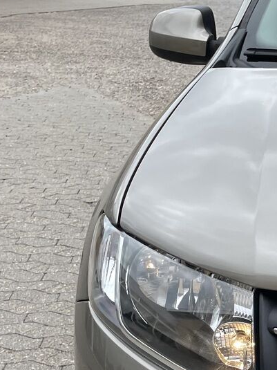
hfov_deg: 15.1
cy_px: 332
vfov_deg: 23.0
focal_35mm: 83
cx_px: 516
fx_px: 886
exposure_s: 1/2053
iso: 32
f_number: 1.6
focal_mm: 4.2
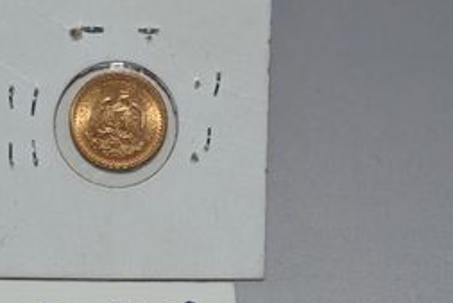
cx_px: 120
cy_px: 169
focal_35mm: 91
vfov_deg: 15.0
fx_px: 1146
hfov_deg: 22.2
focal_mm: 32
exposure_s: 1/60
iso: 100
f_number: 8
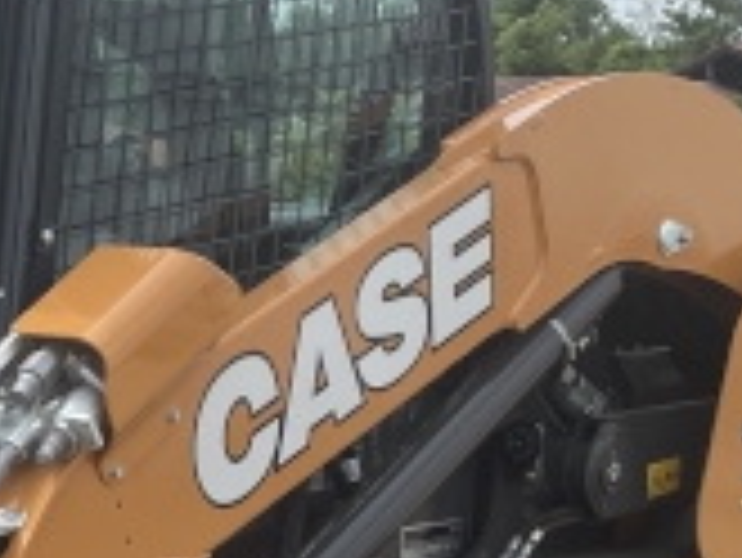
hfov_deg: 15.3
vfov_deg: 11.2
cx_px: -54
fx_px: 2703
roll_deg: -2.7
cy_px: 891
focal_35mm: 126
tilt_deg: -10.3
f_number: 1.6
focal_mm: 4.2
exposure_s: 1/3125
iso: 32
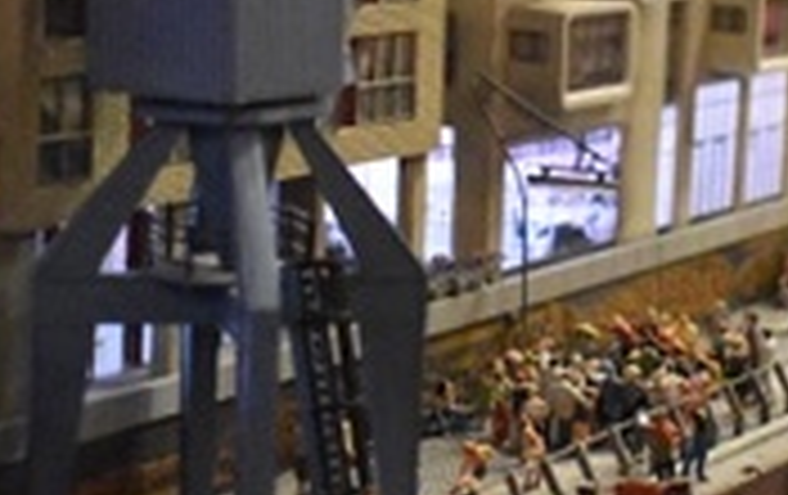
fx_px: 2918
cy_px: 252
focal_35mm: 136
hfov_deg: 15.2
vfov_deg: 9.7
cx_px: 734
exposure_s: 1/50
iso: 12800
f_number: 4
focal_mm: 27
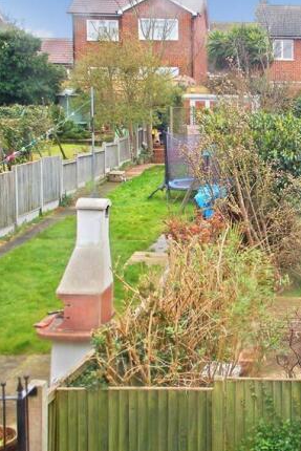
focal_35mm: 64
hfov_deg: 20.3
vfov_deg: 31.4
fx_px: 802
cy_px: 226
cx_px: 325
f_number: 6.3
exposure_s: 1/160
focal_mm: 28
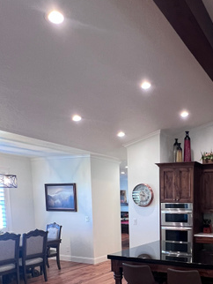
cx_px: 197
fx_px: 254
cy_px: 234
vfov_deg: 53.7
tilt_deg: -6.5
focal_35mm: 31
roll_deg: +0.0
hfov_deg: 41.4
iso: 200
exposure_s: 1/60
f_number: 1.8
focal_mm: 1.57
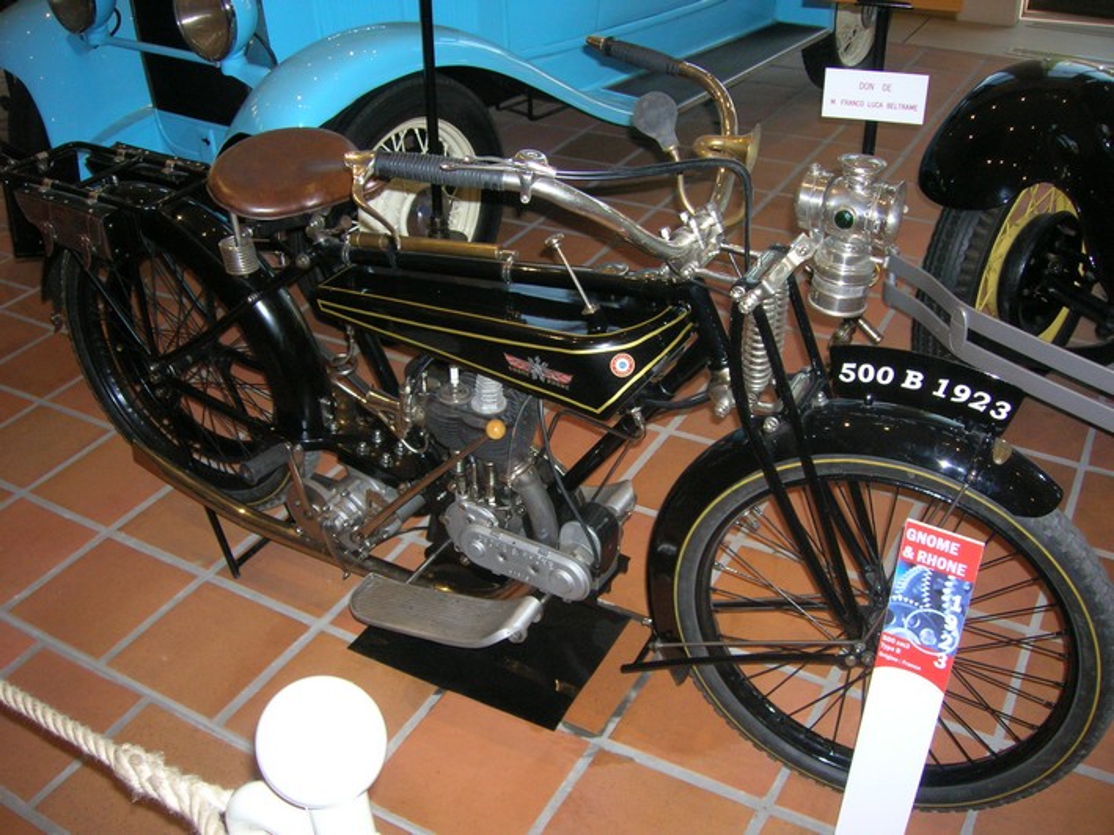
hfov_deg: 54.0
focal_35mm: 34
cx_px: 557
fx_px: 1094
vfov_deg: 41.8
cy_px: 418
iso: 150
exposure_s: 1/60.1
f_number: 2.9
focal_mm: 5.7
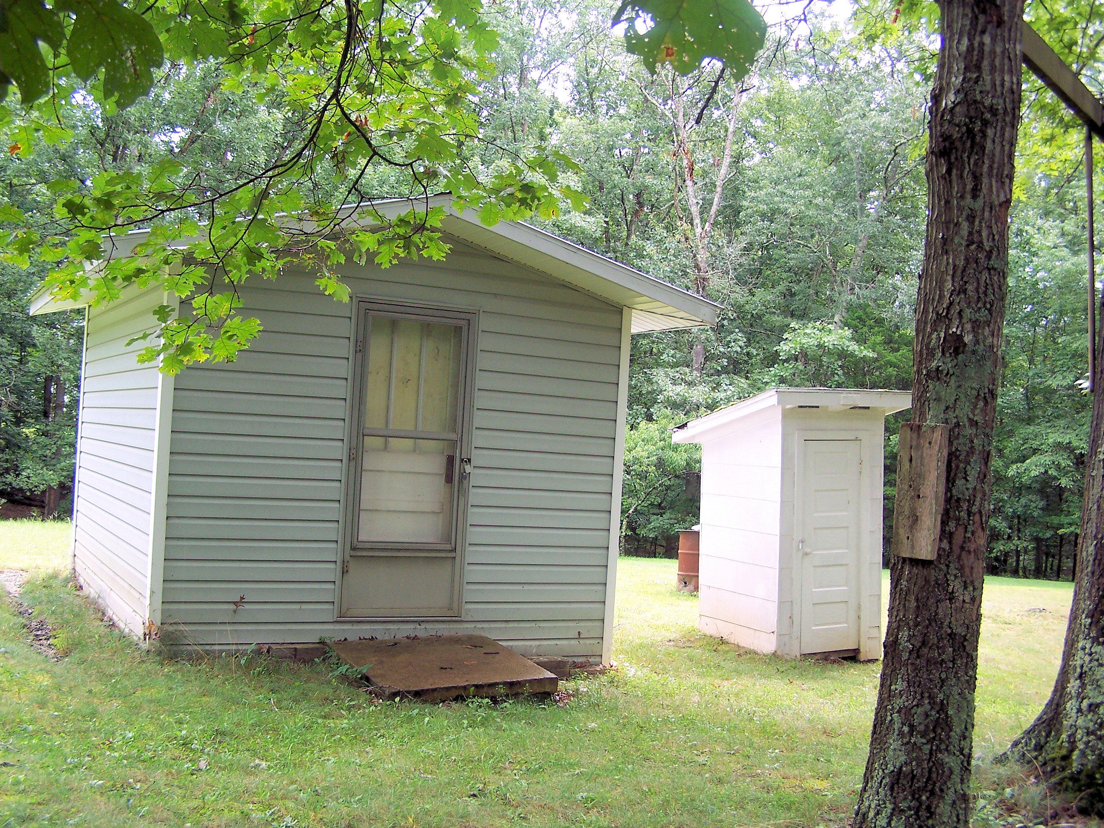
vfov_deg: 37.7
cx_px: 552
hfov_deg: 49.0
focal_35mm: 38
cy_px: 414
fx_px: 1212
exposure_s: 1/100
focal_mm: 6.3
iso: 80
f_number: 2.8
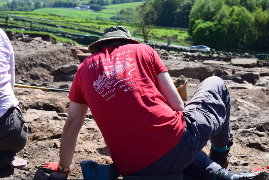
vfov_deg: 16.6
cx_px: 134
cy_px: 90
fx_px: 617
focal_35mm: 82
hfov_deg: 24.6
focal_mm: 55
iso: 400
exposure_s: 1/400
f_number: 11
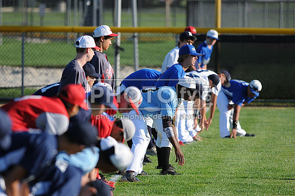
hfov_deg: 4.6
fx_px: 3682
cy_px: 98
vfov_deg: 3.0
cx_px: 148
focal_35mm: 450
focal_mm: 300
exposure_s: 1/1250
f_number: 4
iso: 200
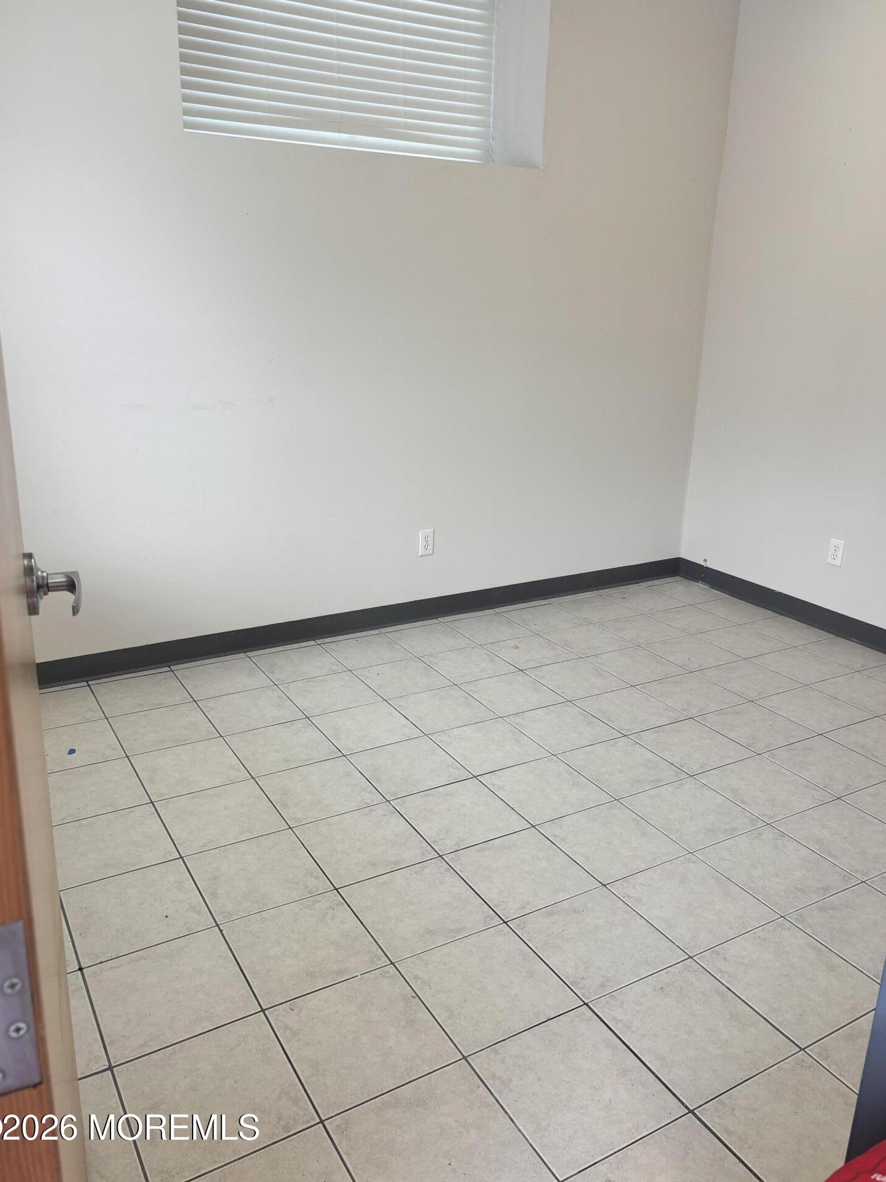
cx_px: 433
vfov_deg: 65.3
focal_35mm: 27
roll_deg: -2.3
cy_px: 570
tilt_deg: -20.3
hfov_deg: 51.3
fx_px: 922
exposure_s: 1/297
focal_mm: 5.96
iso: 50
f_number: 1.6
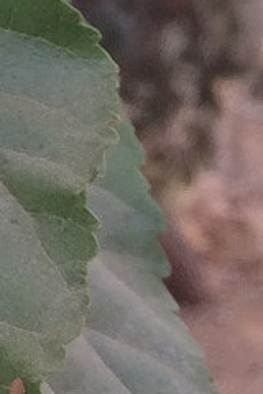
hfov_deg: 6.1
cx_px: -605
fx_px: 2202
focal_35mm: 201
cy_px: -522
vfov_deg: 9.3
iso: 32
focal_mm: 4.15
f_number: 2.2
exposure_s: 1/121
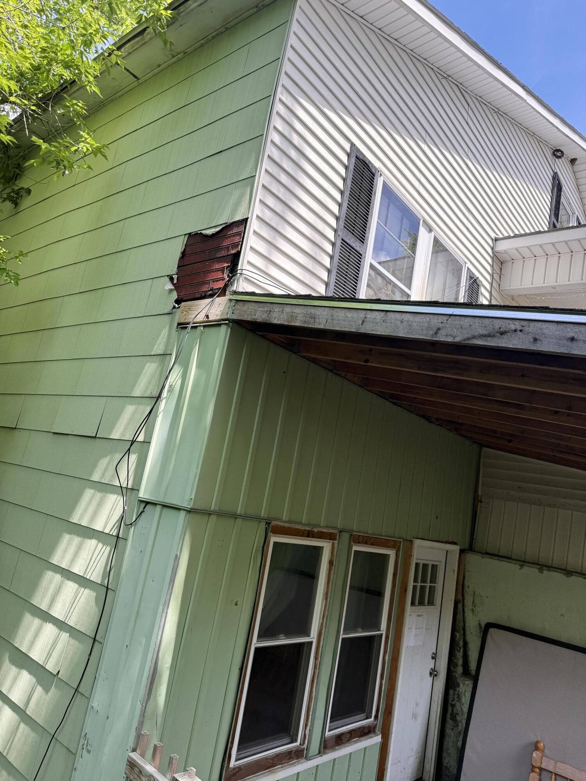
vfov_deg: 71.6
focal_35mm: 24
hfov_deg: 56.8
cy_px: 390
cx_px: 293
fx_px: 542
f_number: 1.78
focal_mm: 6.76
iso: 80
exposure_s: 1/543
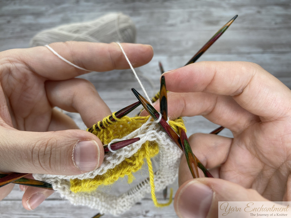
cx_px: 146
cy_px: 109
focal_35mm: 25
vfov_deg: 54.9
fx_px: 210
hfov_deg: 69.4
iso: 40
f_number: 1.8
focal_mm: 4.25
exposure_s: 1/122
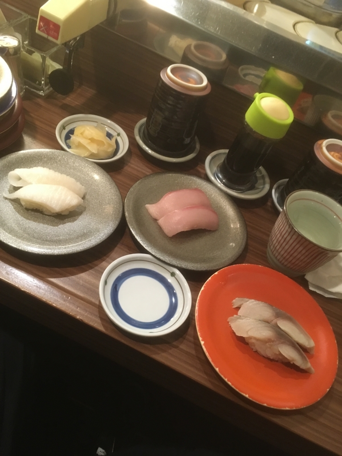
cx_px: 171
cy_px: 228
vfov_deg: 61.7
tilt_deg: -45.6
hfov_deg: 48.2
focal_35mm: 29
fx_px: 382
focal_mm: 4.15
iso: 200
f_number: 2.2
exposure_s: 1/20
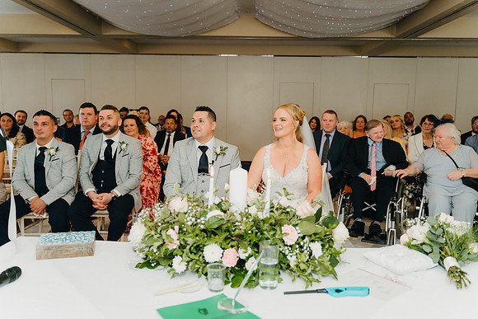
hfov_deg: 65.5
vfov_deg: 46.4
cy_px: 160
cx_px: 239
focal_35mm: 28
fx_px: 372
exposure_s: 1/200
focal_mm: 28
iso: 1000
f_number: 2.8
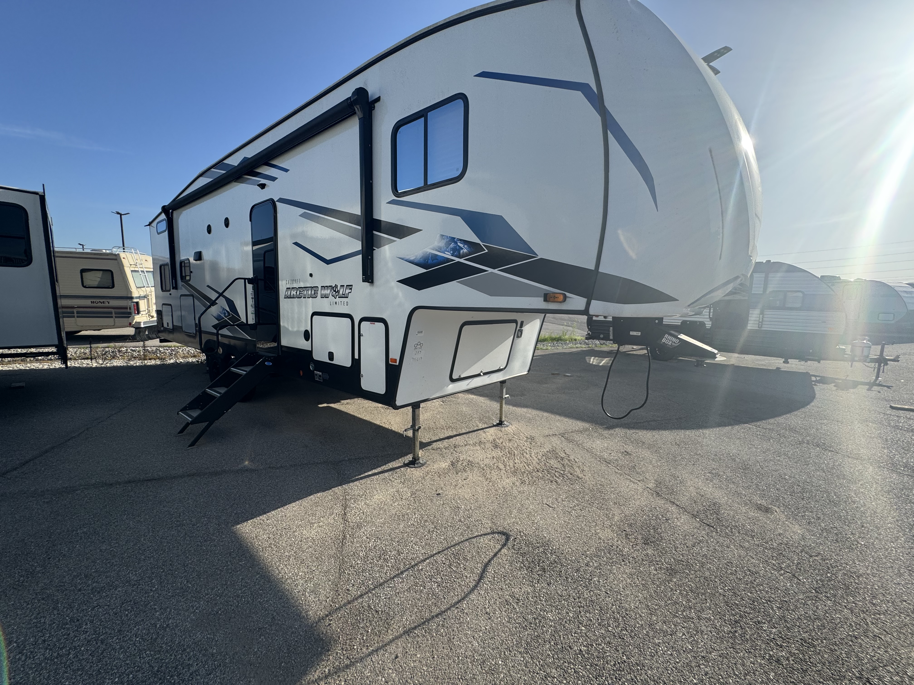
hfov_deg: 102.1
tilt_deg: -9.6
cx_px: 457
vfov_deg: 85.7
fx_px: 370
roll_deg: -2.6
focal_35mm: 14
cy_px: 342
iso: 40
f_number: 2.2
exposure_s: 1/1178
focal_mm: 2.22
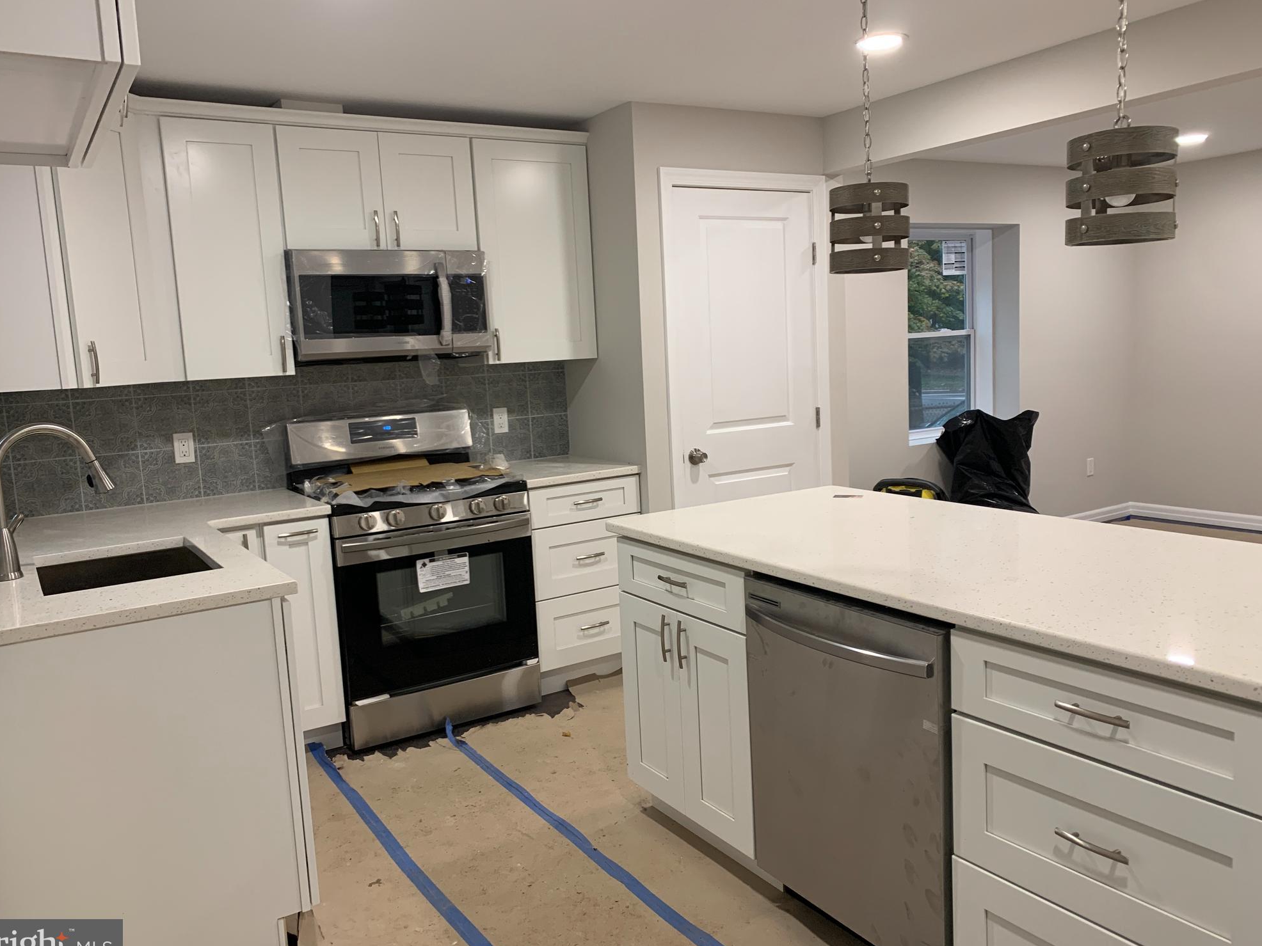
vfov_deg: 51.4
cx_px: 618
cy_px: 480
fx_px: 984
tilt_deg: -7.2
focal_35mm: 27
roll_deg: +3.5
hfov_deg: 65.3
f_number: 1.8
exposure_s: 1/60
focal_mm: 4.25
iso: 100
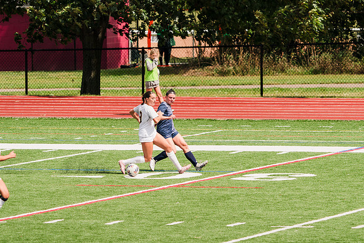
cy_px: 124
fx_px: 4206
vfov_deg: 3.3
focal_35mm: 416
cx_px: 201
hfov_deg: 5.0
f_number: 5.6
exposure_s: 1/1600
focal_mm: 268
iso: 250
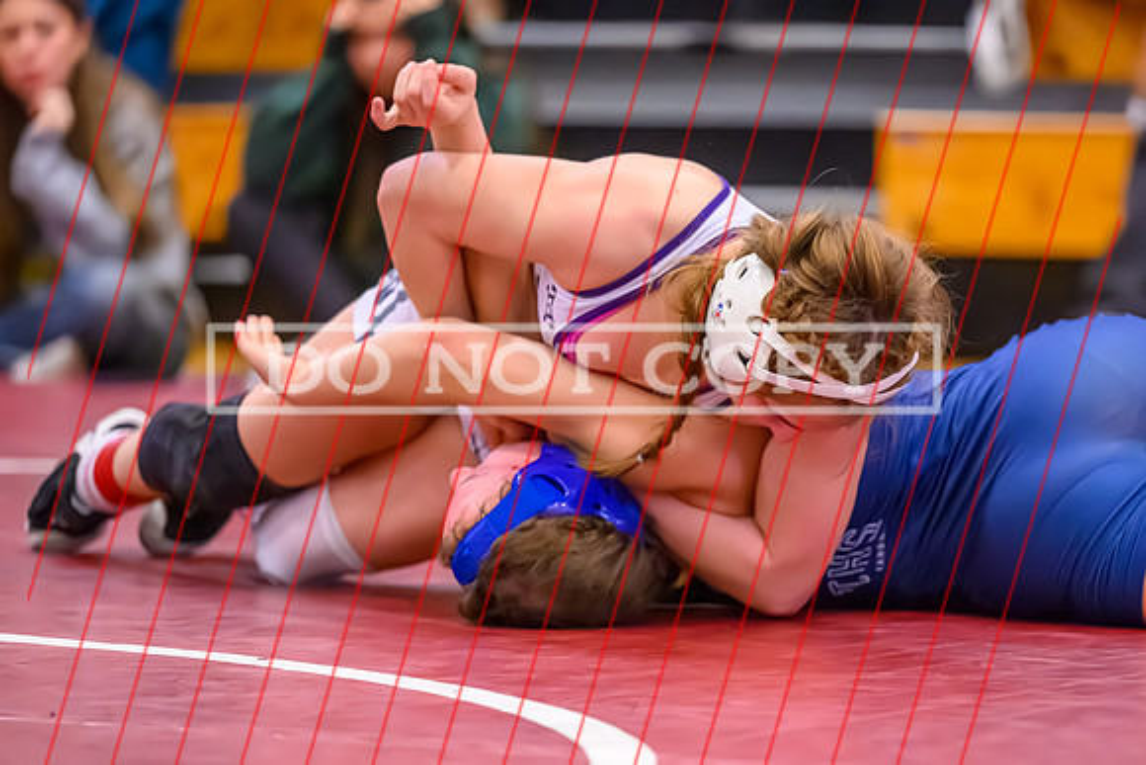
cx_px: 698
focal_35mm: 229
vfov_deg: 6.0
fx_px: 7278
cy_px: 492
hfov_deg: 9.0
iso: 10000
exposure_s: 1/640
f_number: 2.8
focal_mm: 175
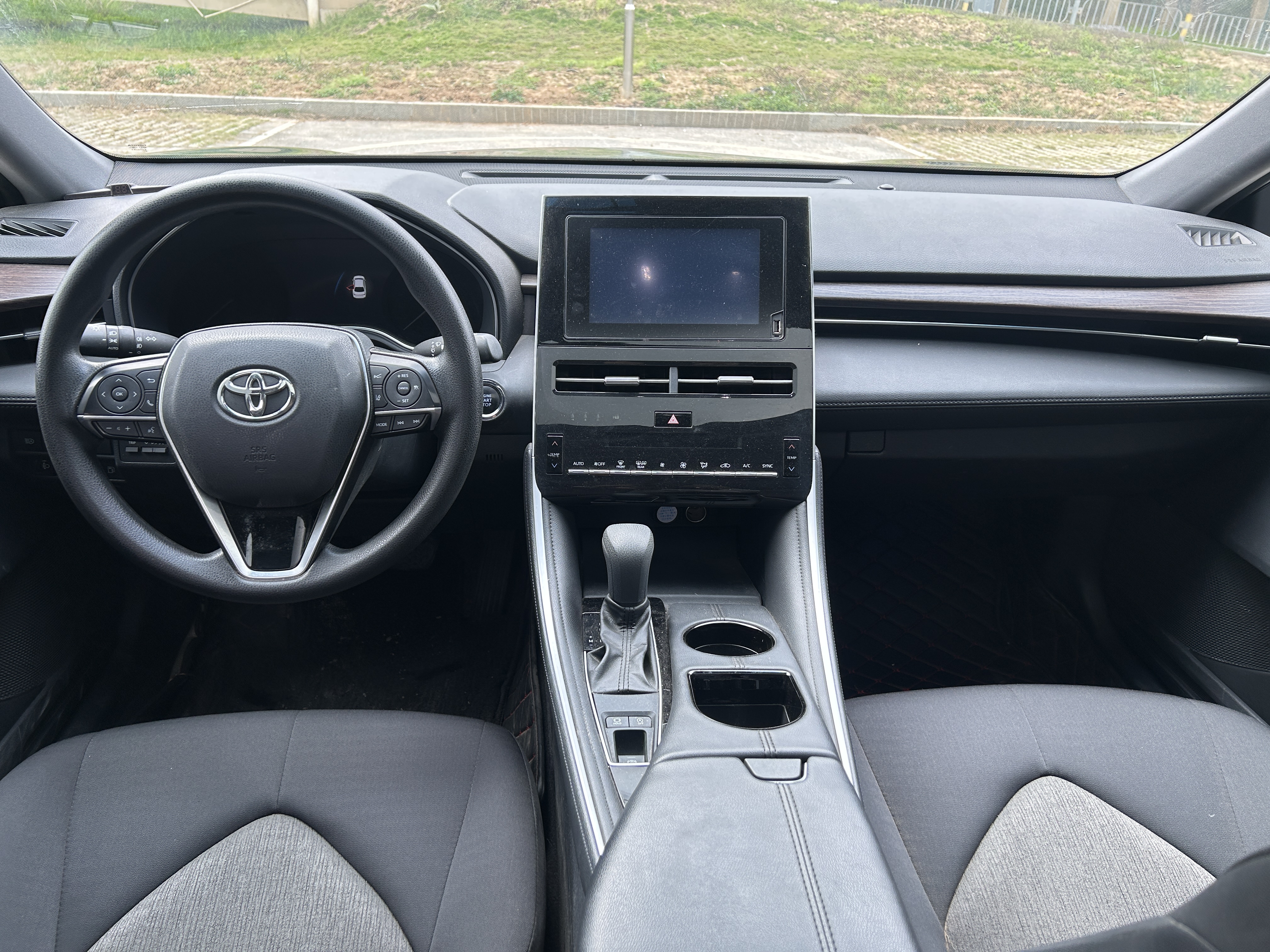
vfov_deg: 53.1
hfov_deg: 67.3
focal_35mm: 26
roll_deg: -1.2
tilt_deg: -25.4
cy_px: 476
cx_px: 635
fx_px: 954
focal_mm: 5.7
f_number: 1.5
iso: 32
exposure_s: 1/128
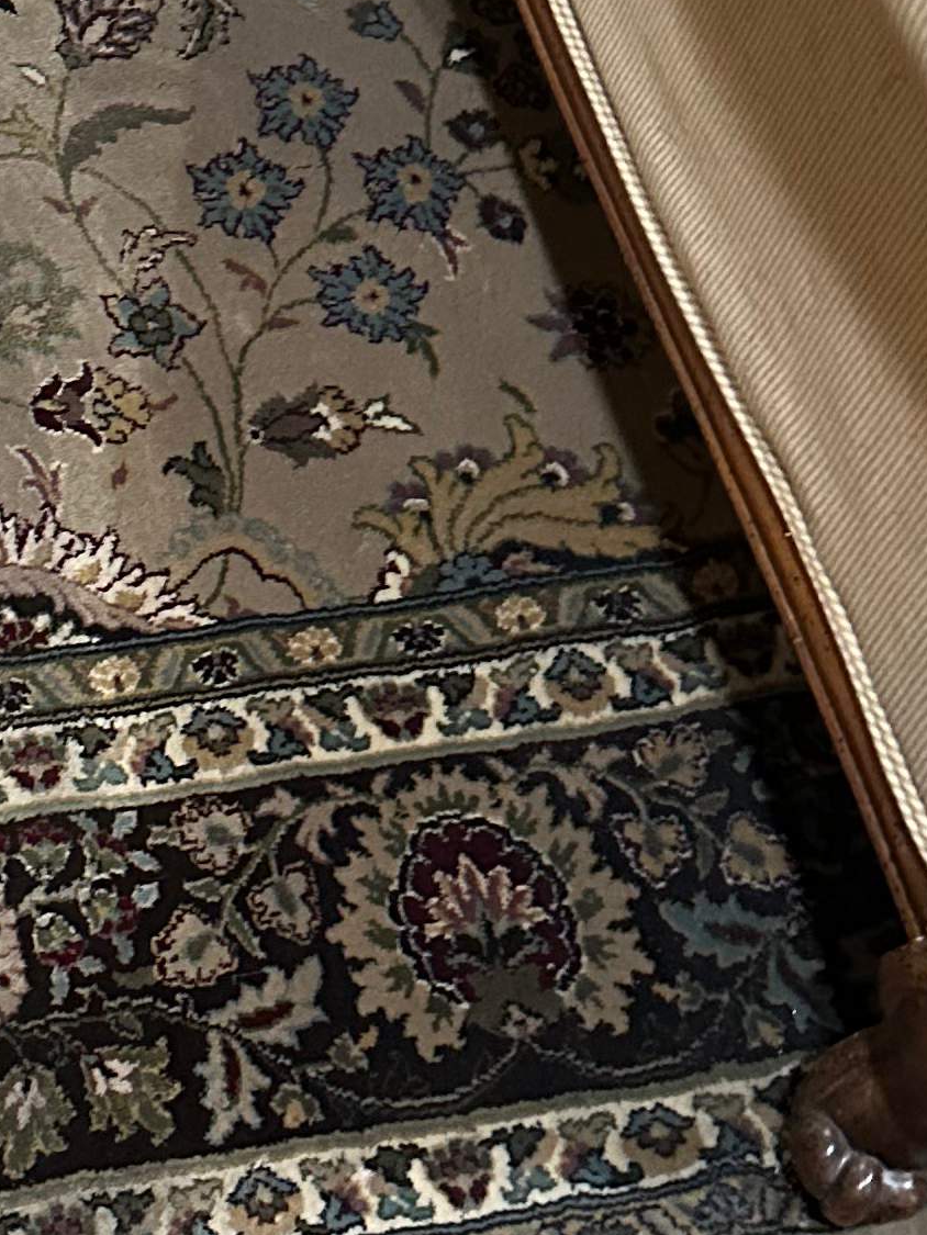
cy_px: 148
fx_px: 3070
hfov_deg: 16.4
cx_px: -192
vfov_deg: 22.3
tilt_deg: -56.1
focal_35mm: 86
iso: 800
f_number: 1.78
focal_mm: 6.86
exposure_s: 1/40
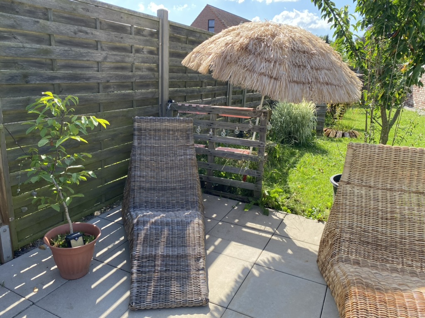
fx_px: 319
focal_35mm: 26
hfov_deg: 67.3
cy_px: 159
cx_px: 212
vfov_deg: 53.1
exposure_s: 1/884
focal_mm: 4.25
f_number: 1.8
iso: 32
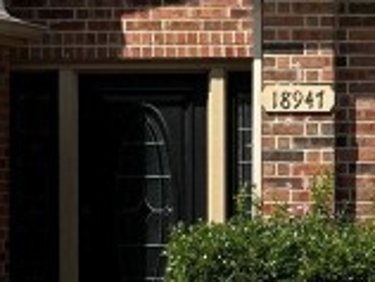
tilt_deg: +1.3
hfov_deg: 4.0
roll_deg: +0.2
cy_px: 100
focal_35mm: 498
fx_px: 5403
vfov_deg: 3.0
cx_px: 81
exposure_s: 1/797
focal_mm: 9
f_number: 2.8
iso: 32
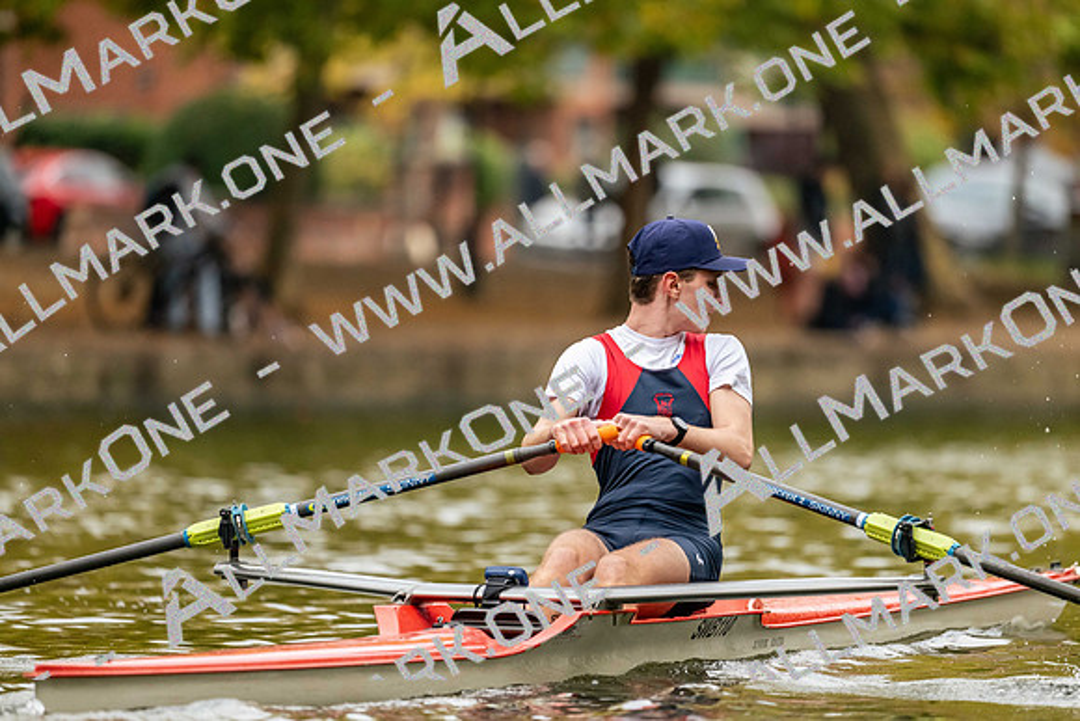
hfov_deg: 5.2
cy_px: 360
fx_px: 12002
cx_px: 540
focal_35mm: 400
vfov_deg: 3.4
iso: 3200
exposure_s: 1/2500
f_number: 4.5
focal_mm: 400
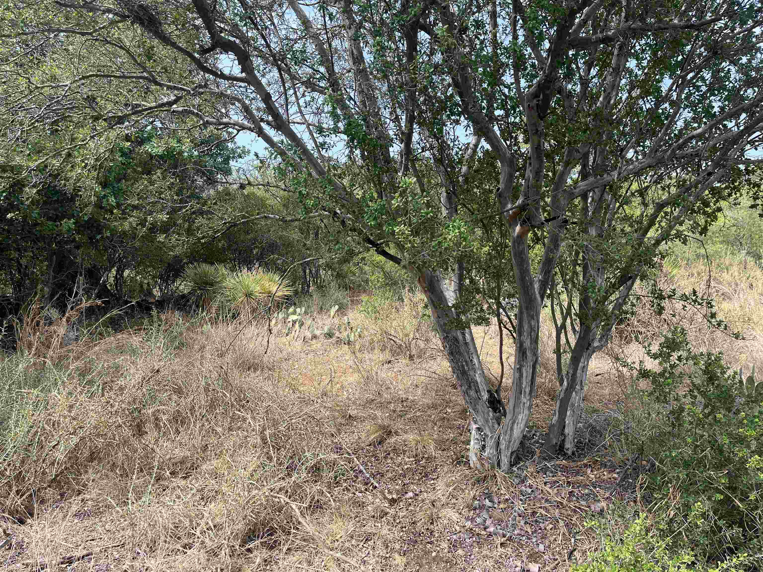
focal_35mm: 26
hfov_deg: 67.3
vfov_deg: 53.1
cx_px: 382
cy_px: 286
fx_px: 573
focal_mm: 5.1
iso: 50
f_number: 1.6
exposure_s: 1/1036
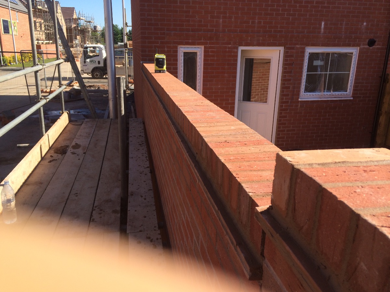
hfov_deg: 60.0
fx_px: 338
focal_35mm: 30
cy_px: 146
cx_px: 195
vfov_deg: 46.8
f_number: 2.2
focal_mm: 4.12
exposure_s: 1/1172
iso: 32
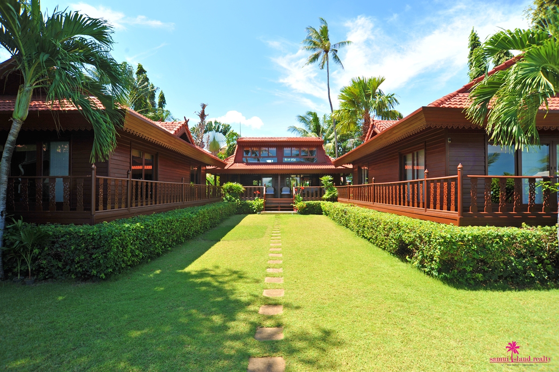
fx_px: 279
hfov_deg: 90.0
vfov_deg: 67.3
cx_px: 280
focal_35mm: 18
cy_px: 186
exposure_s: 1/160
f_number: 9
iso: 200
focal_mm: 18
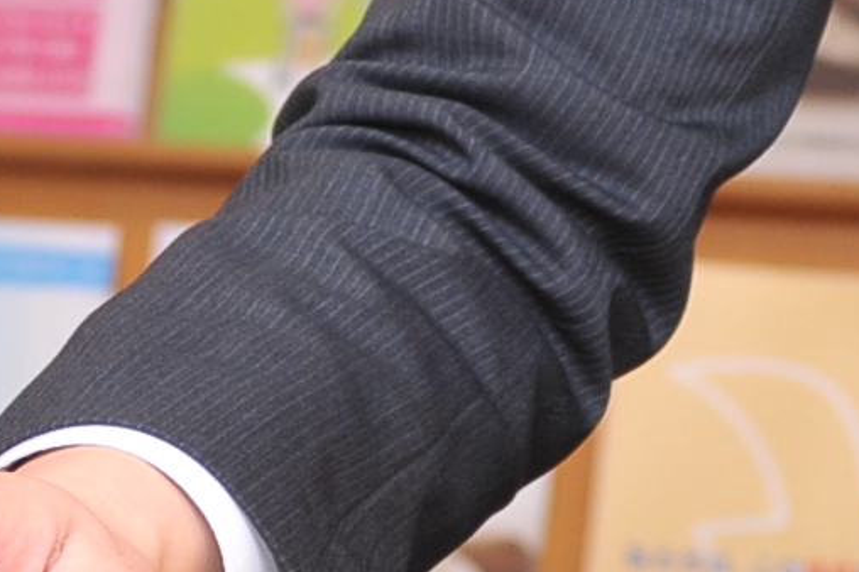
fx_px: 8370
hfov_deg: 5.9
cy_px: -721
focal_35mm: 351
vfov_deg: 3.9
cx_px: 408
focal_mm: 56
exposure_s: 1/80
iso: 800
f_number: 5
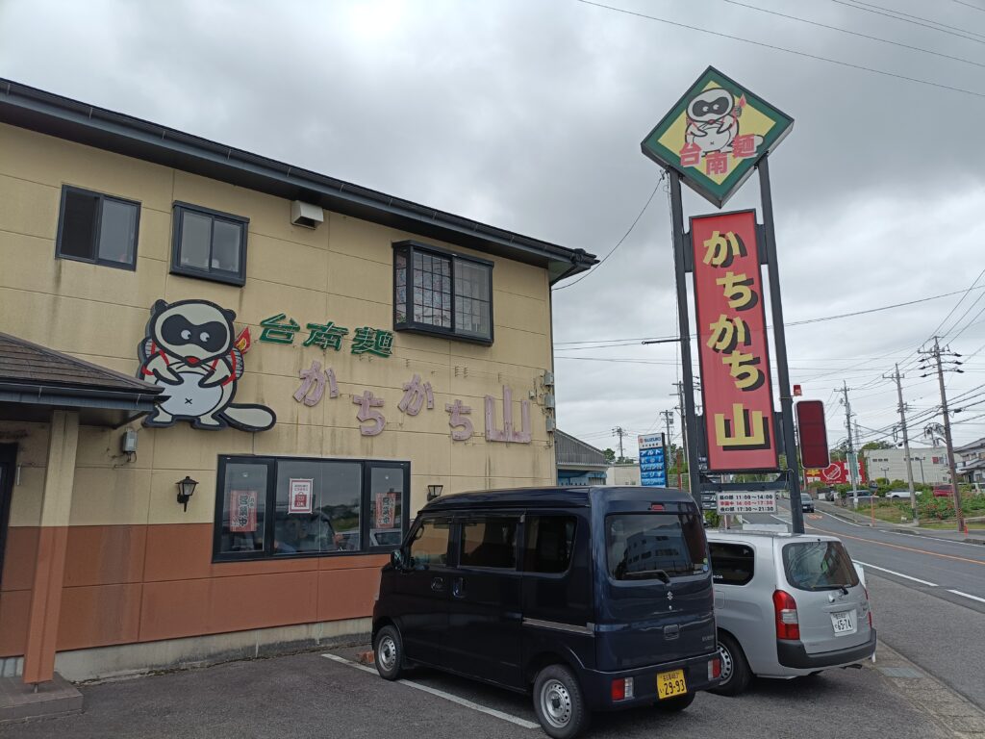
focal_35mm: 25
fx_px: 711
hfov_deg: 69.4
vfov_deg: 54.9
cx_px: 492
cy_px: 370
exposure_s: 1/637
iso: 64
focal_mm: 4.7
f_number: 1.7
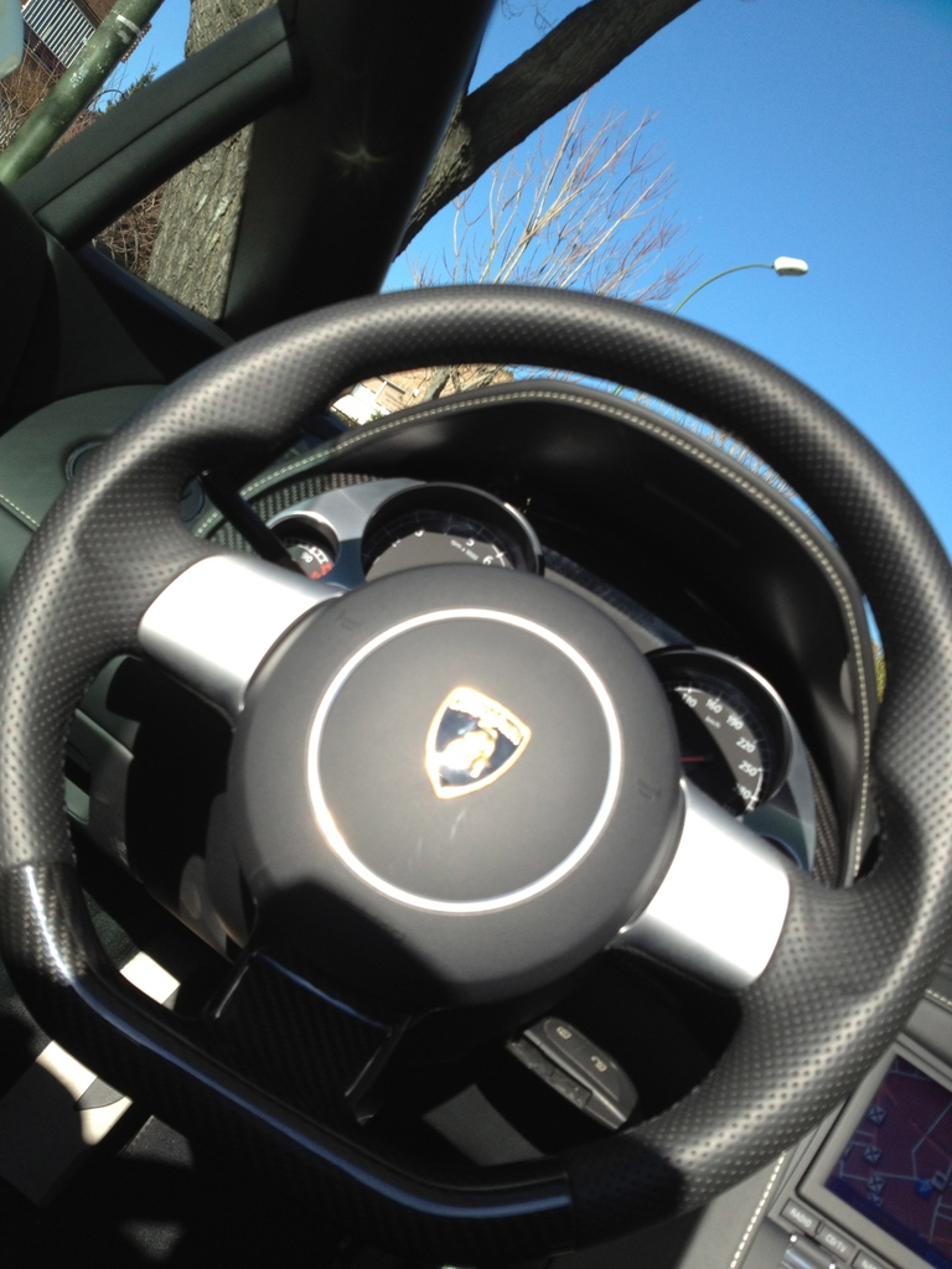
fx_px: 1283
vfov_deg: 52.6
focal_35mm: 35
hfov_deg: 40.7
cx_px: 476
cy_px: 634
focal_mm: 4.28
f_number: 2.4
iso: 64
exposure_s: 1/627
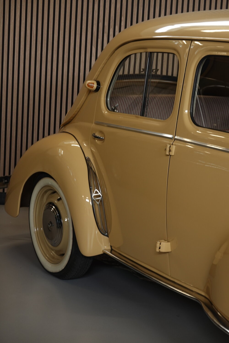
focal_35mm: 78
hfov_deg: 17.5
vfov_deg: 26.0
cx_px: 114
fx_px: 743
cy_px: 172
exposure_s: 1/15
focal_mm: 28.54
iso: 125
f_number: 4
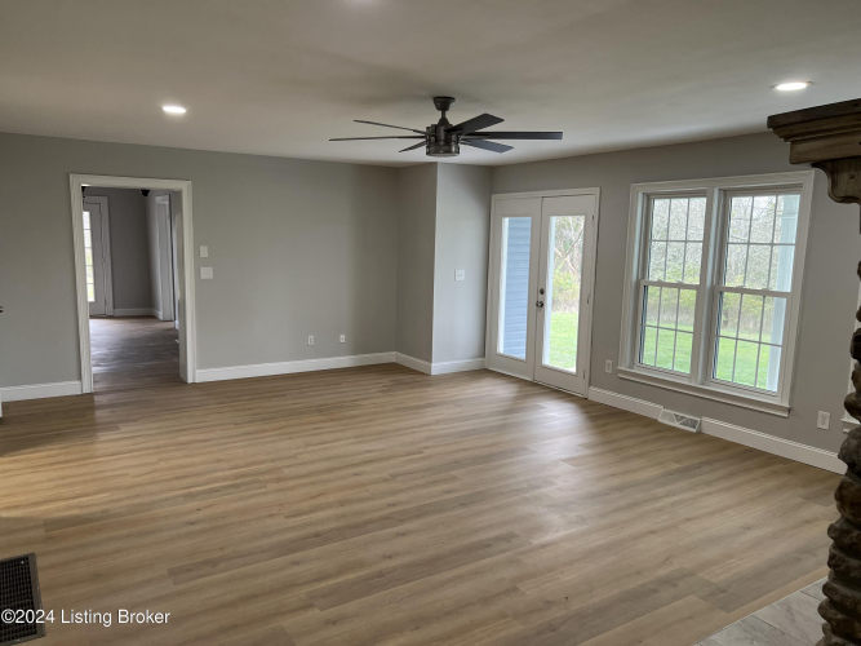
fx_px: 647
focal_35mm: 26
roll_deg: -1.1
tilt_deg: -8.6
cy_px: 323
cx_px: 430
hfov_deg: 67.3
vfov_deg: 53.0
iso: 100
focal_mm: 5.7
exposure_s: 1/120
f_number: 1.5
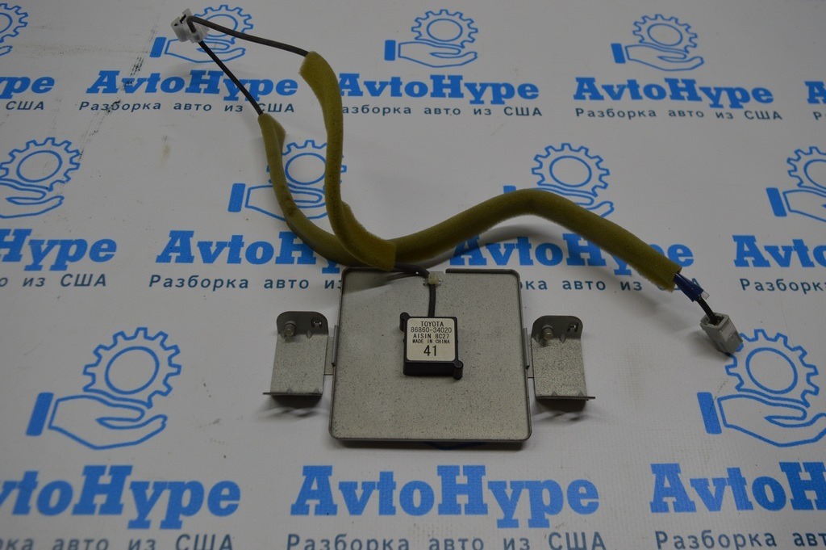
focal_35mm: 30
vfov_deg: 43.5
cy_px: 275
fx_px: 688
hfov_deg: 62.0
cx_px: 413
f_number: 5.6
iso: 160
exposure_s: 1/60
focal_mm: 20
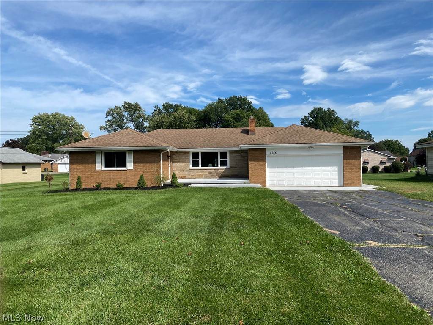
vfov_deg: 53.1
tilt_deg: -0.5
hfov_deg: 67.3
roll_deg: +0.8
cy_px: 162
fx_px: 325
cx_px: 216
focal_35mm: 26
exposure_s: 1/3205
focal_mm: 4.25
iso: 32
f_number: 1.8
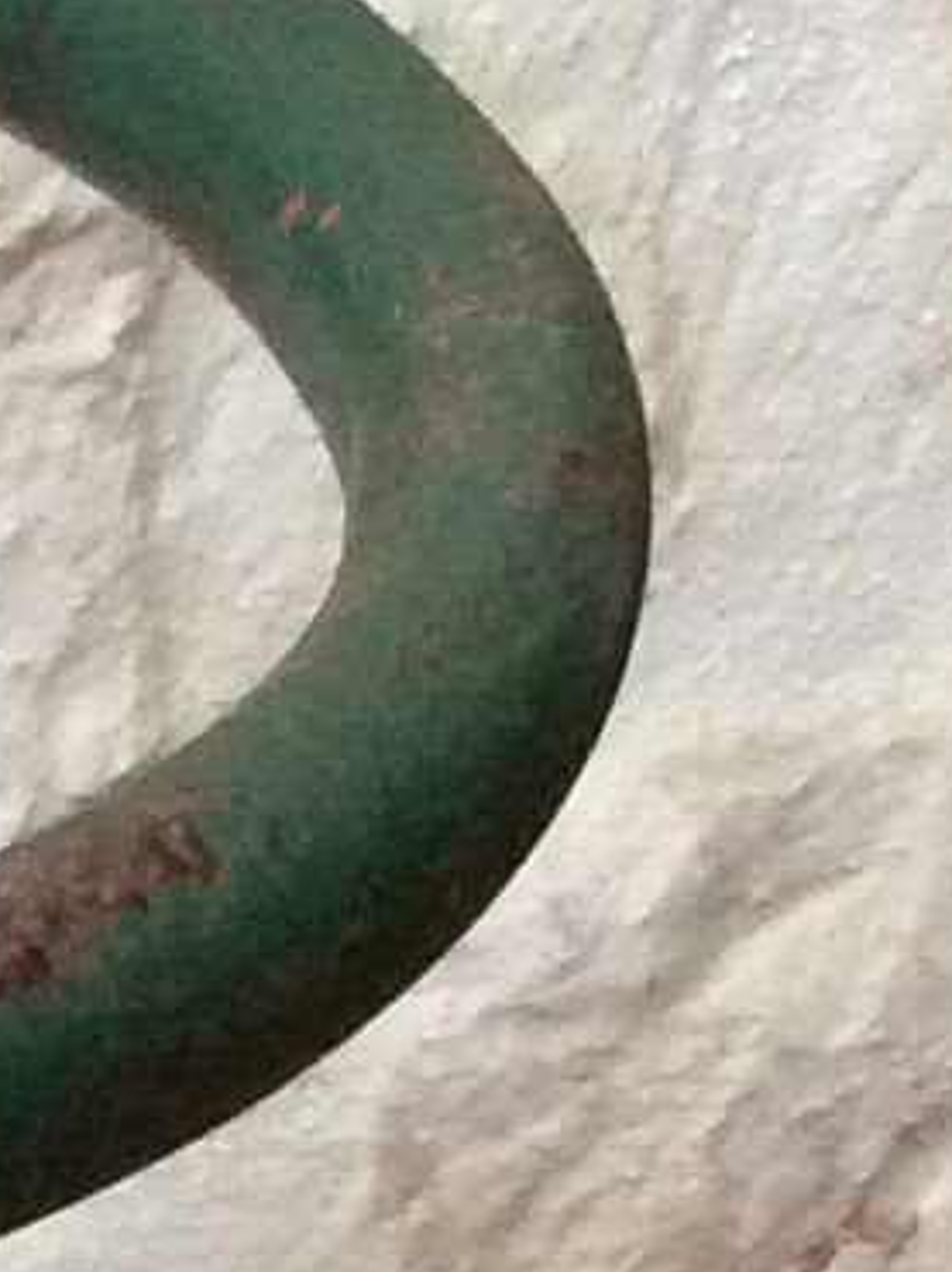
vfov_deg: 8.3
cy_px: 2685
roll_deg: +2.0
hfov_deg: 6.1
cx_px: -1942
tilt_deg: -36.8
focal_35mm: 224
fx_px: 8223
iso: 125
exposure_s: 1/25
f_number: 2.4
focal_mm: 3.3
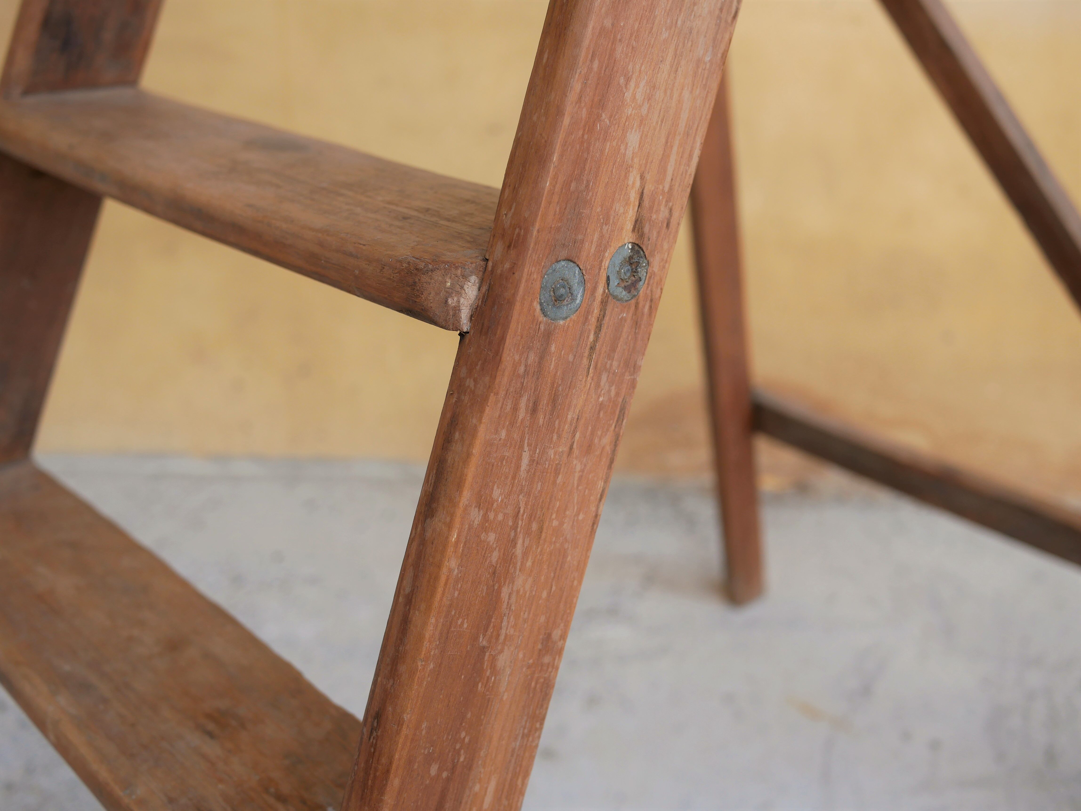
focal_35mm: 40
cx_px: 540
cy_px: 406
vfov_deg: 36.0
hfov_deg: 46.8
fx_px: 1250
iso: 200
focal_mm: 20
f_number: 2.8
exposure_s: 1/250
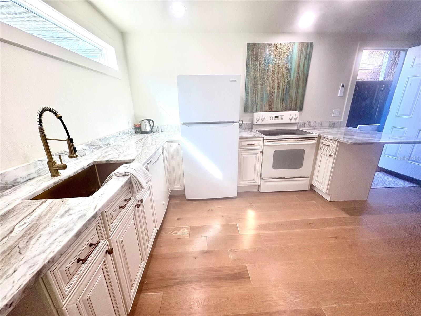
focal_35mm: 14
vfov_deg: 85.7
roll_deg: +2.0
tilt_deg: -16.2
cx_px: 210
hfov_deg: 102.1
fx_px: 170
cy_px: 158
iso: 80
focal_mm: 2.22
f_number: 2.2
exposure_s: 1/120
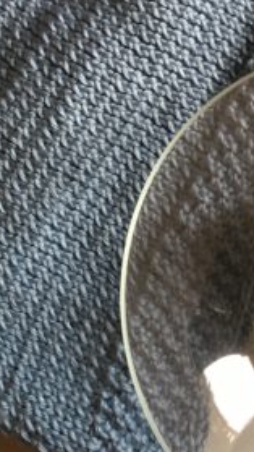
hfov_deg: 17.7
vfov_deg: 28.8
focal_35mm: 68
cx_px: 138
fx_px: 814
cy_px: -15
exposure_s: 1/30
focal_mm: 4.15
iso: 64
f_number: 2.2
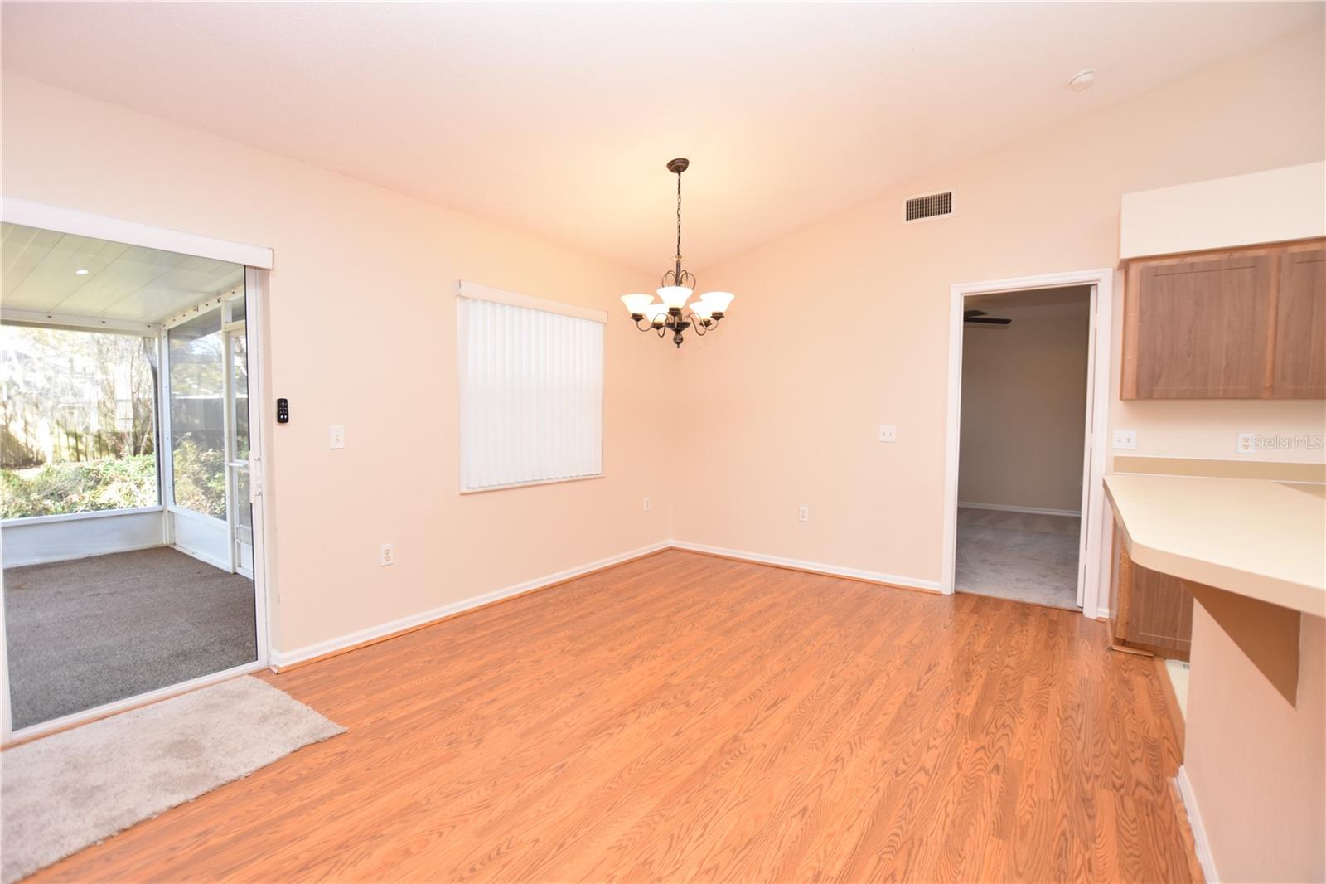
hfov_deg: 100.4
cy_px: 442
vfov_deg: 77.3
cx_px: 663
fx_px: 552
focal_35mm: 15
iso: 250
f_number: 4
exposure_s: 1/60
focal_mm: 10
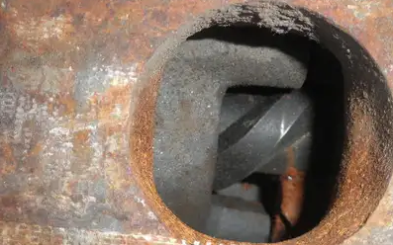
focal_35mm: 47
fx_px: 503
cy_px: 133
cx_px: 197
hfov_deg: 42.7
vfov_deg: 27.4
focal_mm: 7.9
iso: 200
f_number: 9.6
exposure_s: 1/80
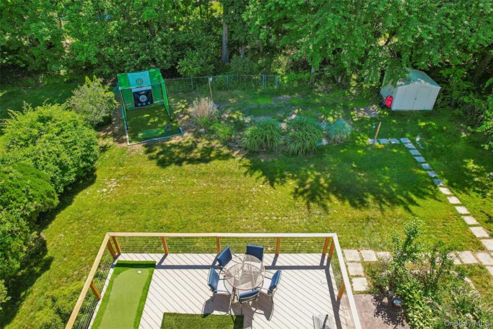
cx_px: 246
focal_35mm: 22
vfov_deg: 57.2
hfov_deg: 78.6
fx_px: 301
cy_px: 164
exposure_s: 1/500
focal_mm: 8.4
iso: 100
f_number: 2.8
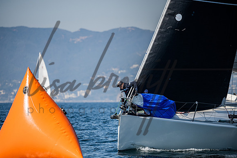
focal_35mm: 316
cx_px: 115
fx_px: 2078
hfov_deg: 6.5
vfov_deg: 4.4
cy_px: 79
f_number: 5.3
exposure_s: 1/4000
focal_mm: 300
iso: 400
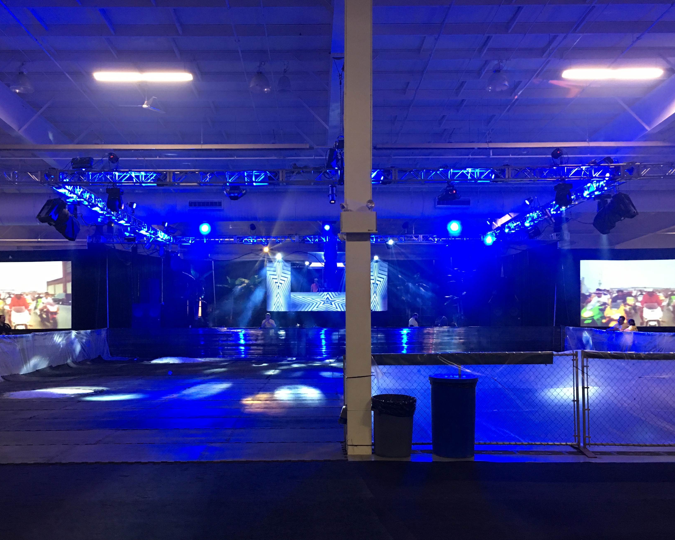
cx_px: 316
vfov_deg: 42.2
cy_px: 302
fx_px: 699
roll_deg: -0.7
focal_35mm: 35
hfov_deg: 51.5
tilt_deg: +1.4
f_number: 2.2
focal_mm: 4.15
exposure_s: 1/4
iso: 50
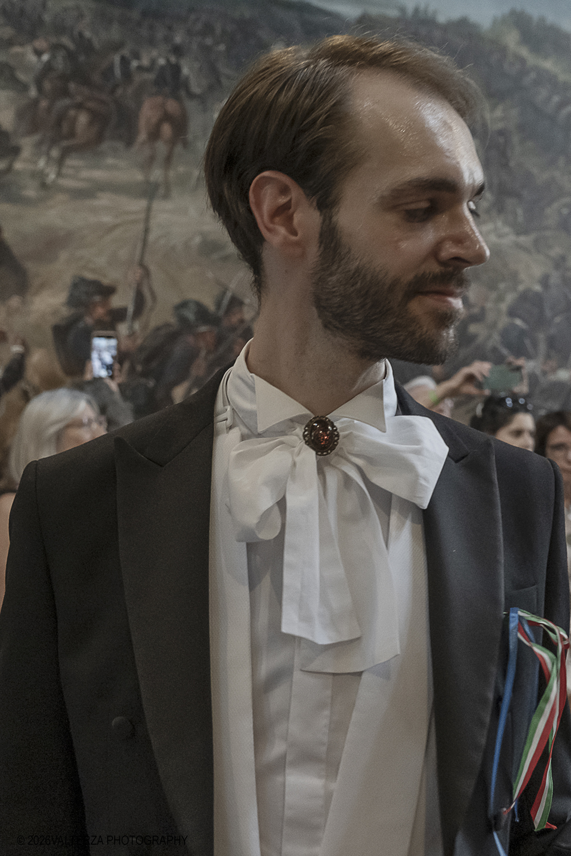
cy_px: 428
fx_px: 1047
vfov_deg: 44.5
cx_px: 286
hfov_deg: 30.5
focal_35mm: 44
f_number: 4
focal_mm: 29.2
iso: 2500
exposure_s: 1/160
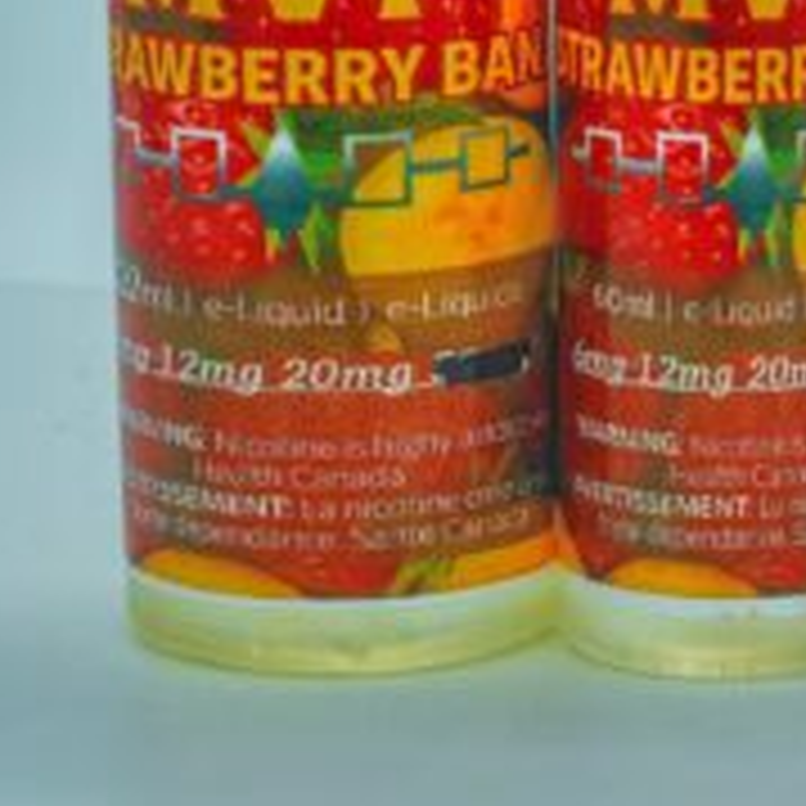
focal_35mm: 128
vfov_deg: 13.4
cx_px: 639
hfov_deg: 13.6
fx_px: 3372
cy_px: -90
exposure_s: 1/320
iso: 200
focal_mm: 40
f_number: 9
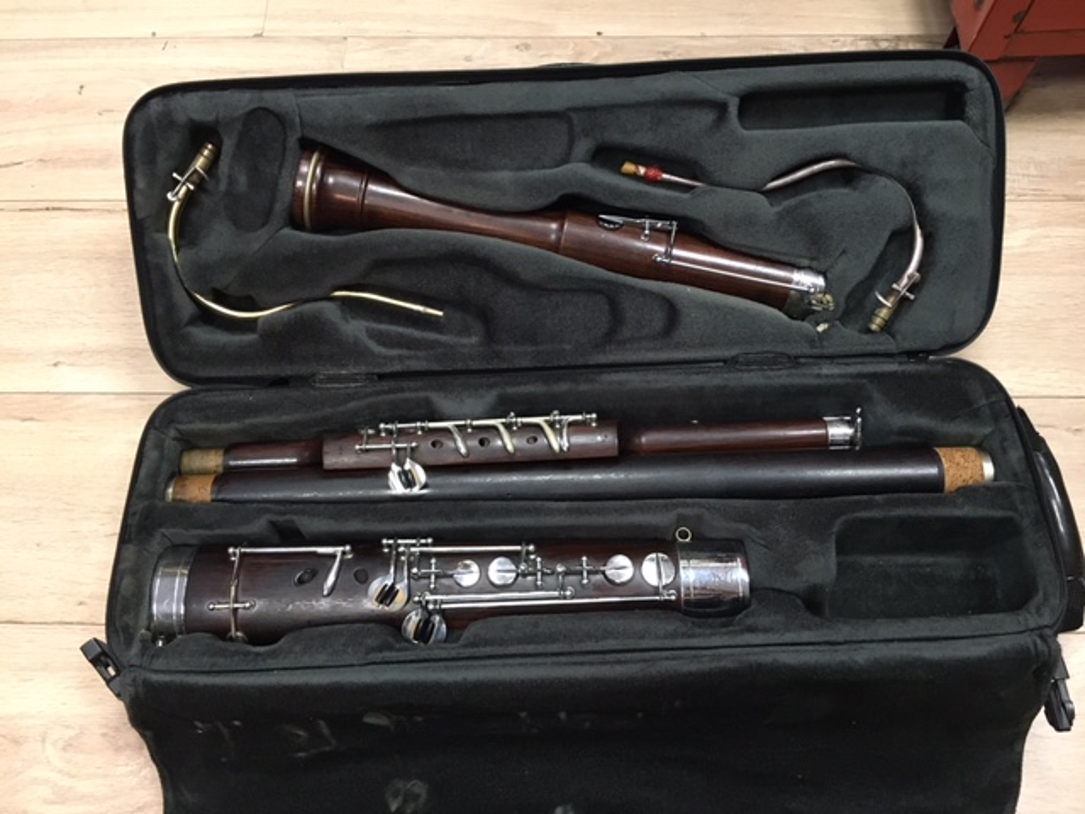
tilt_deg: -68.3
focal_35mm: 29
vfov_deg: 48.2
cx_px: 542
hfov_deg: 61.7
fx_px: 909
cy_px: 407
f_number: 2.2
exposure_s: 1/25
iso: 200
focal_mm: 4.15
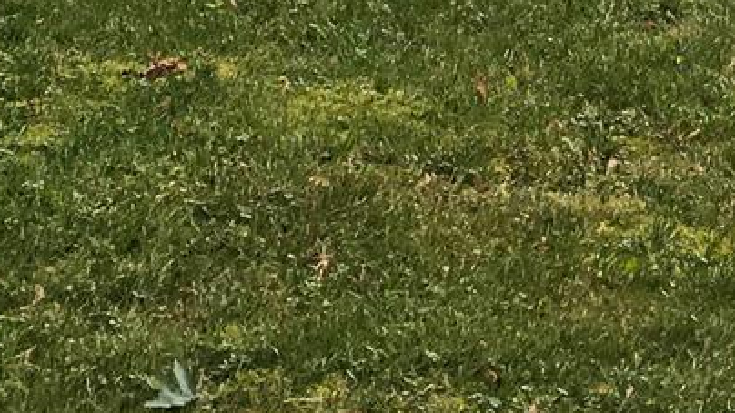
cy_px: -912
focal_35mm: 160
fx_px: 3117
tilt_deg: +10.6
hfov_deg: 13.4
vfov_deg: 6.7
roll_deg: -1.4
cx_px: 180
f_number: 2.2
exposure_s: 1/120
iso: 25
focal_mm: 4.15
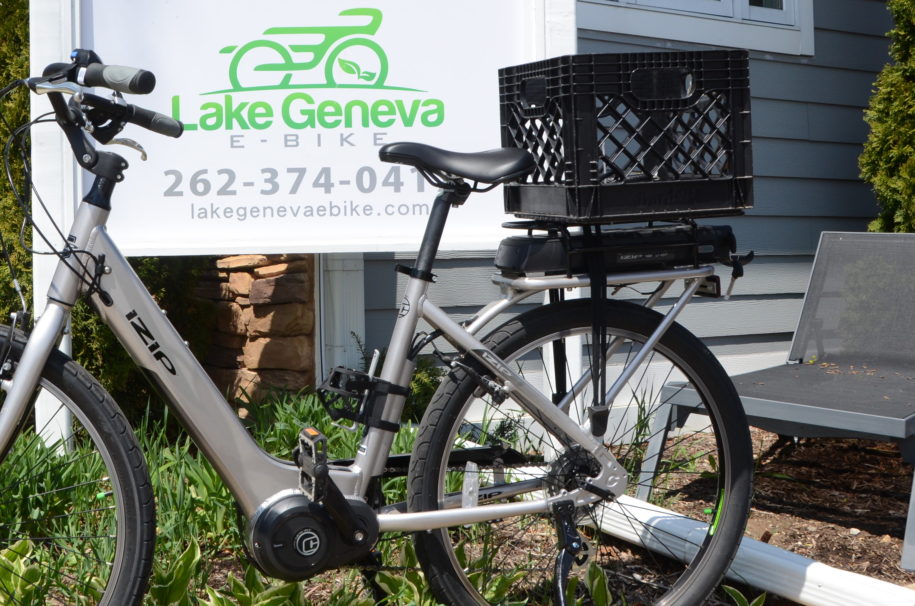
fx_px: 1370
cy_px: 222
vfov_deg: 24.9
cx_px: 298
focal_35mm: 54
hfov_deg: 36.5
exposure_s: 1/320
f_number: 9
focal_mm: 22
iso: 250
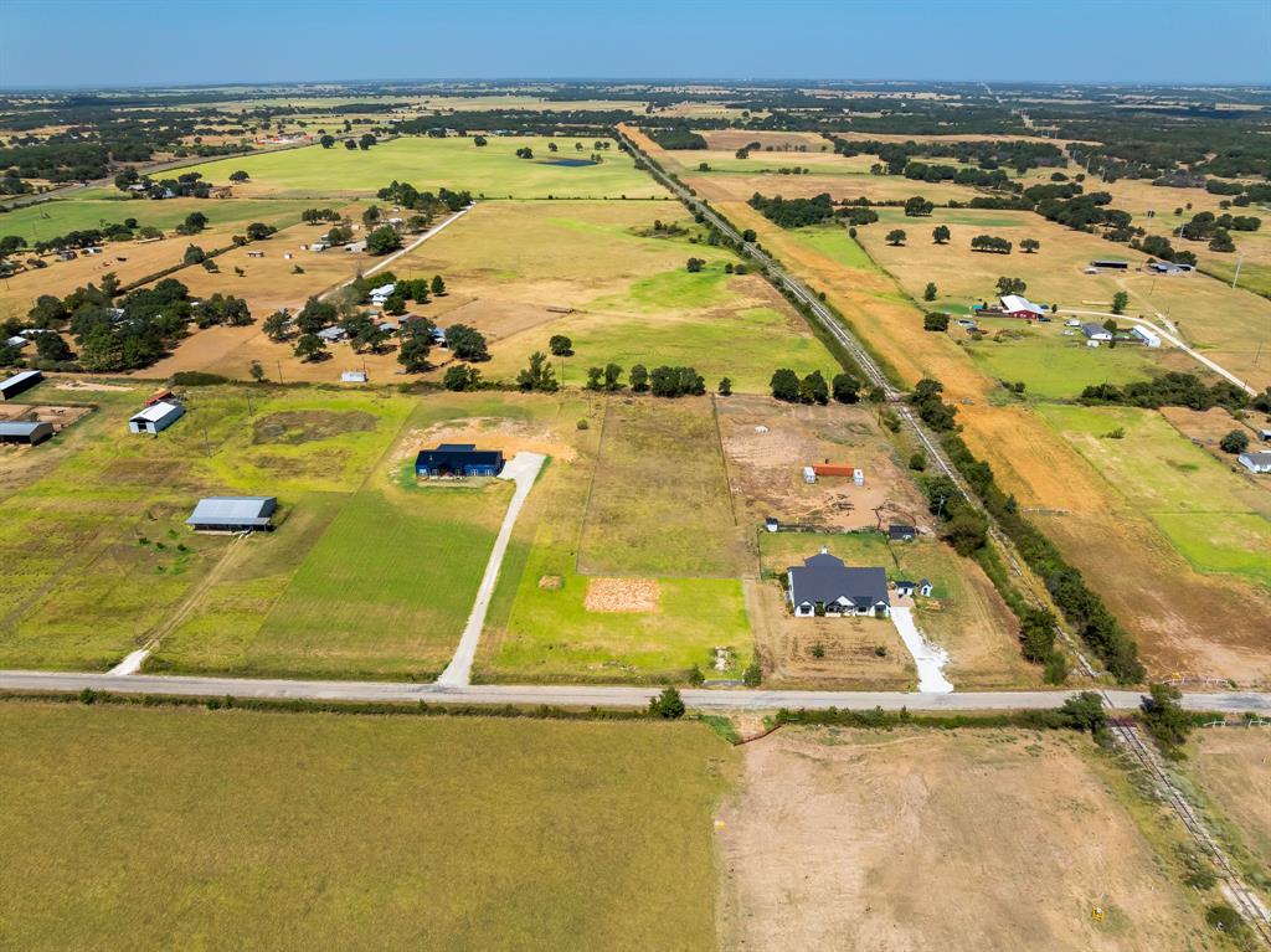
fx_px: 881
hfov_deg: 71.6
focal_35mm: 24
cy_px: 476
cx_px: 636
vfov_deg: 56.8
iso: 100
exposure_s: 1/240
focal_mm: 12.29
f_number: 2.8
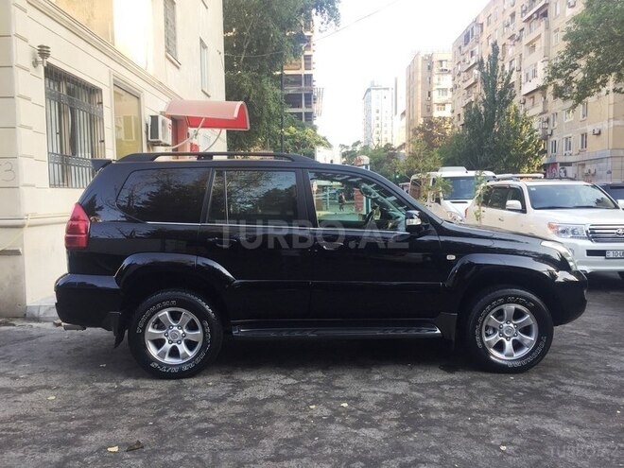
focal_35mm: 29
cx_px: 312
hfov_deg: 61.7
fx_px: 523
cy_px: 234
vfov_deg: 48.2
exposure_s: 1/128
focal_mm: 4.15
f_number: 2.2
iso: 32
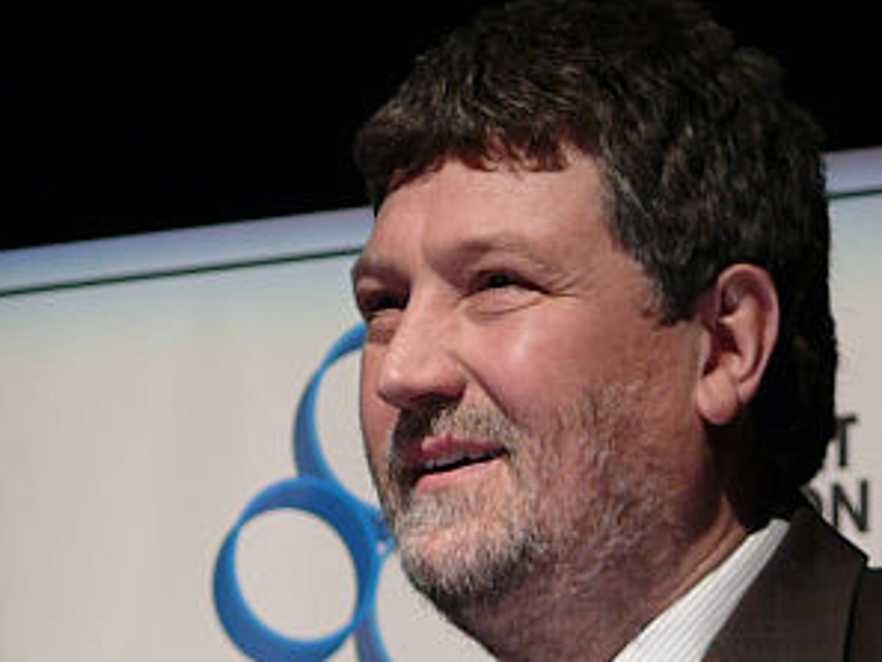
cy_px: 386
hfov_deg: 3.8
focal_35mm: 516
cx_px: 484
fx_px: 13153
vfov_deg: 2.9
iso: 100
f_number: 3.6
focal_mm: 40.3
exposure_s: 1/10
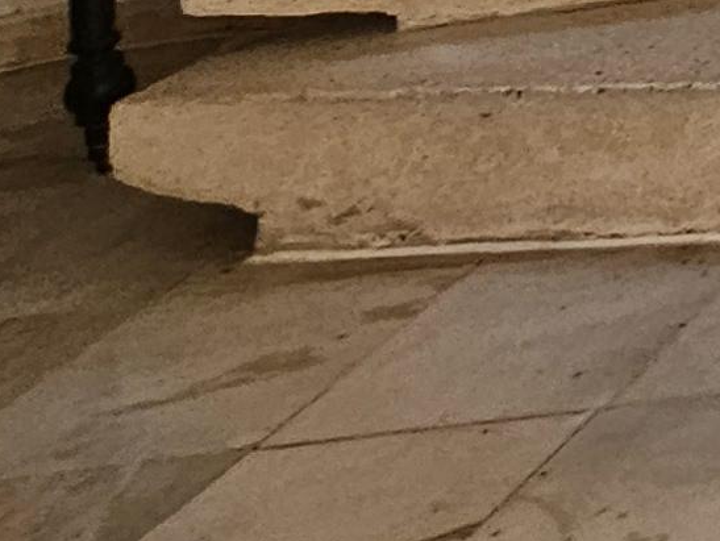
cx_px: 2500
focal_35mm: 95
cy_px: -998
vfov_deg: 11.1
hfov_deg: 9.7
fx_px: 1977
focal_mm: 2.2
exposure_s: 1/70.8
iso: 125
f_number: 2.2
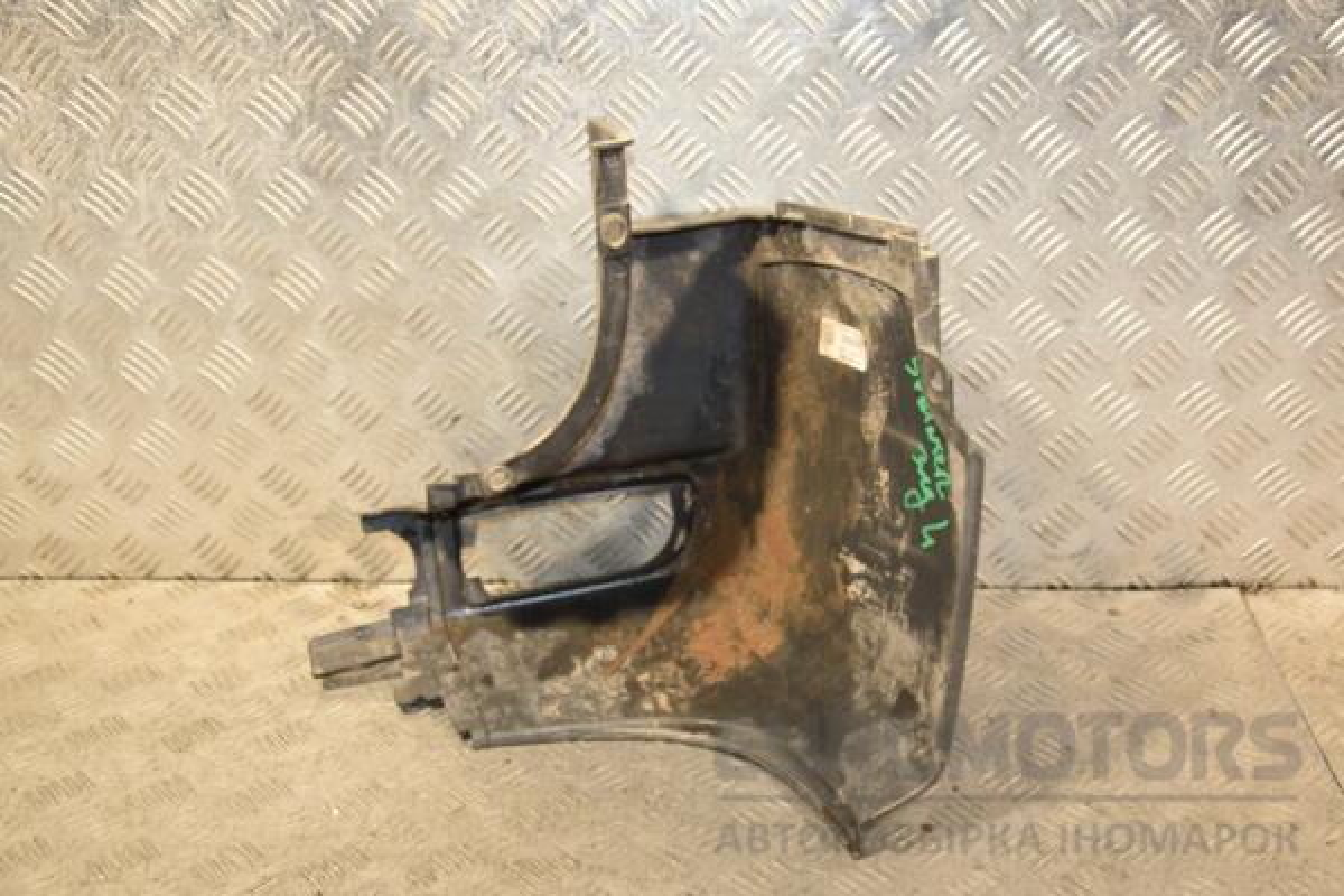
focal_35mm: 42
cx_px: 672
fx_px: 1568
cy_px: 448
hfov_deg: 46.4
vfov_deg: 31.9
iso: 800
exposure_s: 1/160
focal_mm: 28
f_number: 5
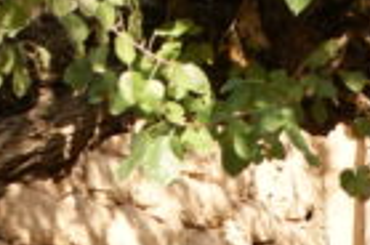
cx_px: 346
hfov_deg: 6.8
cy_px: 639
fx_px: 3106
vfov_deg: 4.4
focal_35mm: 303
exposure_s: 1/125
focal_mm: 35
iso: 100
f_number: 6.3
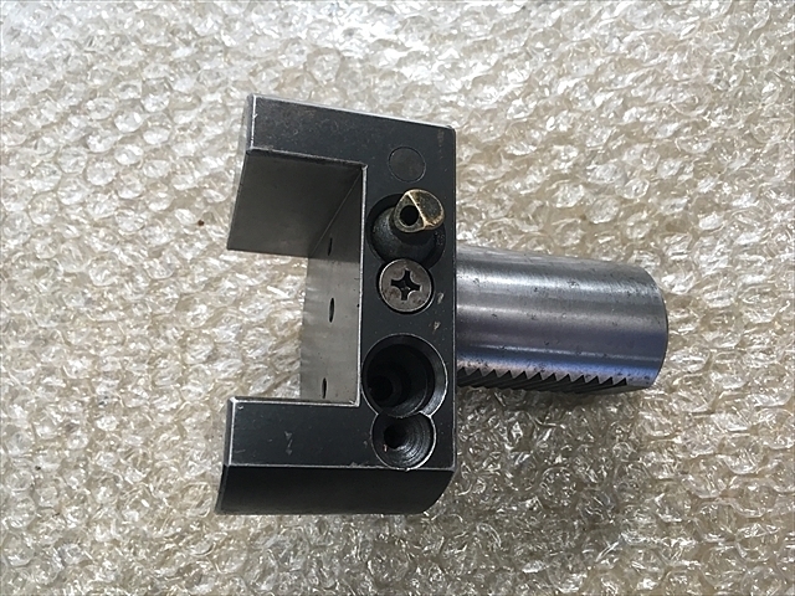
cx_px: 398
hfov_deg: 61.7
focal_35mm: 29
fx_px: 666
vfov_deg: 48.2
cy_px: 298
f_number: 2.2
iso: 32
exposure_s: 1/30
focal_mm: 4.15
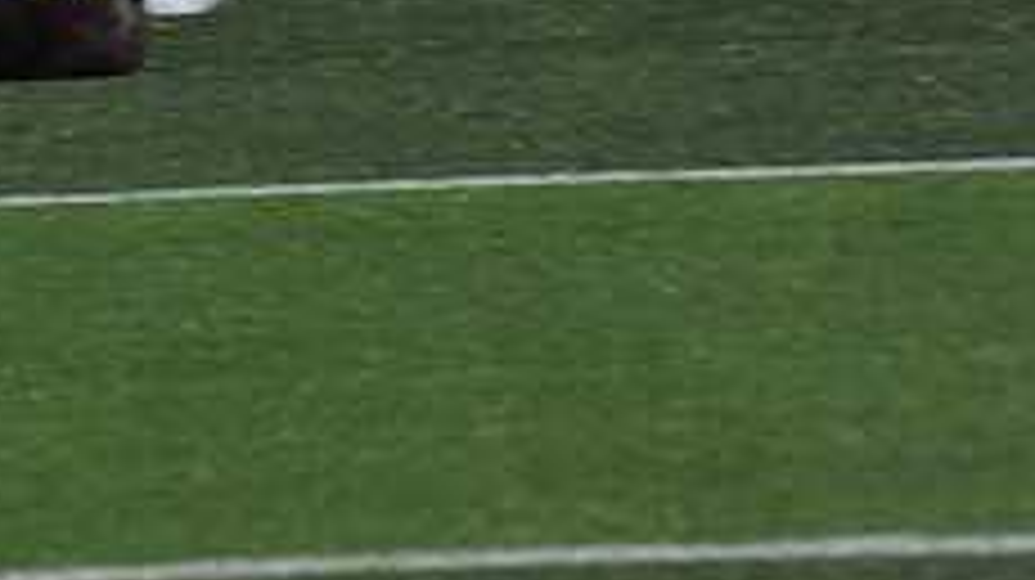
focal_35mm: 1056
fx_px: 28961
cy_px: -670
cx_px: 184
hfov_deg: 2.0
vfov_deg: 1.1
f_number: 11
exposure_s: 1/200
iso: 6400
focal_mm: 400
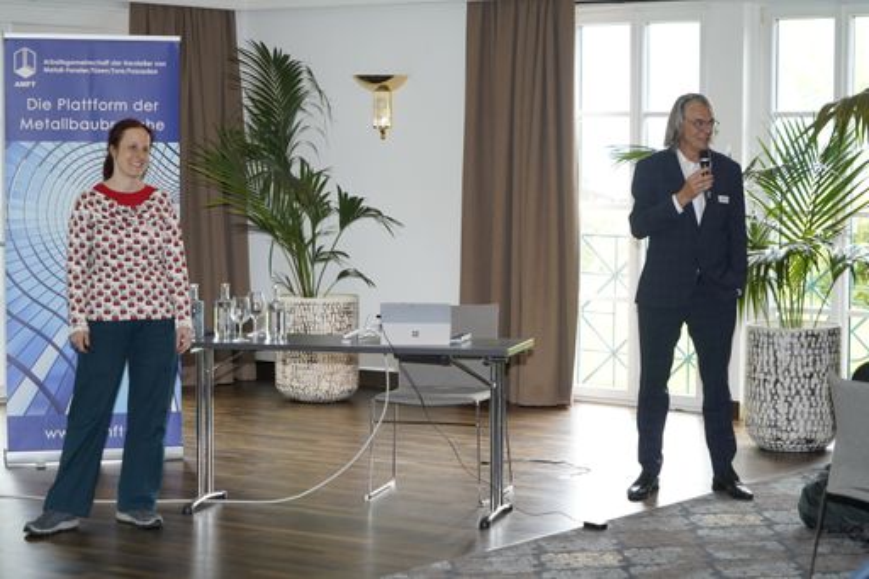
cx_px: 434
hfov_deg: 23.9
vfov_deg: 16.1
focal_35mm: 85
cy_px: 290
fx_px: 2051
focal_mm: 85
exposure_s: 1/100
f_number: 5.6
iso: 2000
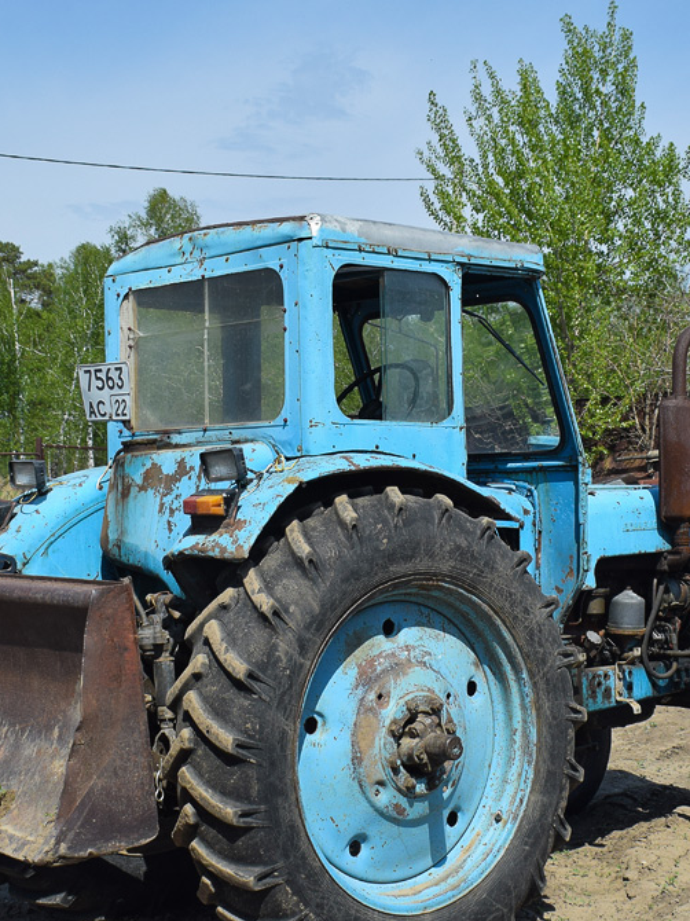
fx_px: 1649
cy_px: 484
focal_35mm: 62
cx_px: 404
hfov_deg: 23.6
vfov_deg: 31.2
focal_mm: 24
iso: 200
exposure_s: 1/1000
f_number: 6.3
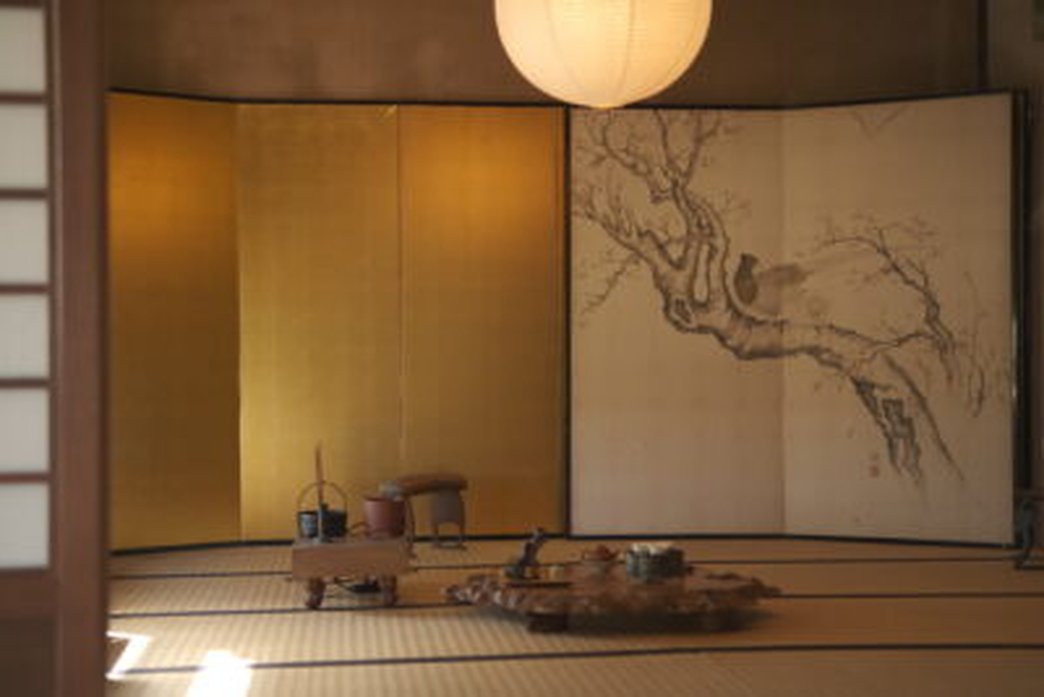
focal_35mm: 50
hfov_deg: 39.6
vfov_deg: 27.0
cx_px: 522
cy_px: 348
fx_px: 1450
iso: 200
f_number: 1.4
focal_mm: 33
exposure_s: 1/250
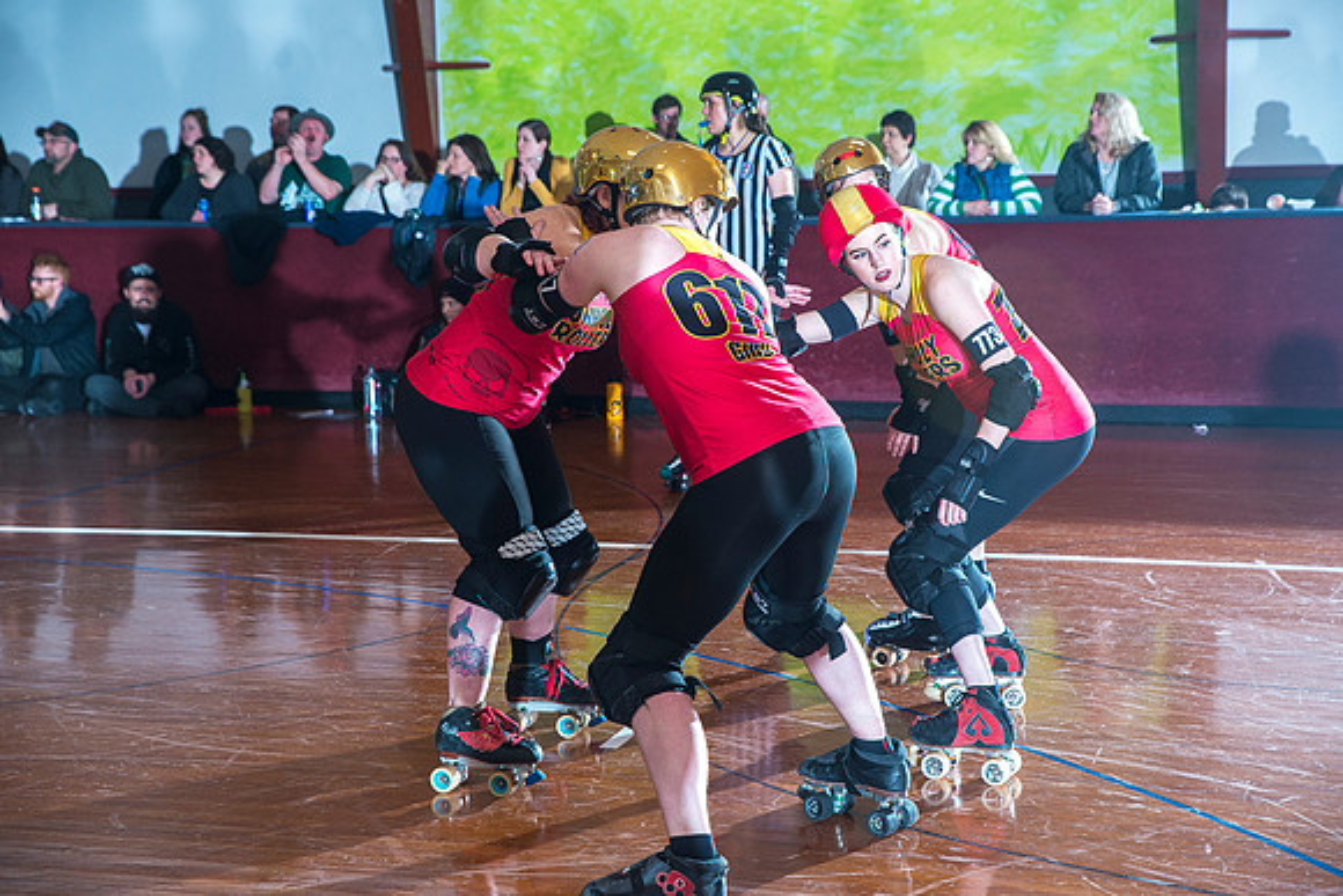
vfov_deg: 21.9
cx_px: 672
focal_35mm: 62
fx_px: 2313
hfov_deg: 32.4
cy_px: 448
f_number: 5.6
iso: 800
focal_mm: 62
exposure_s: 1/160
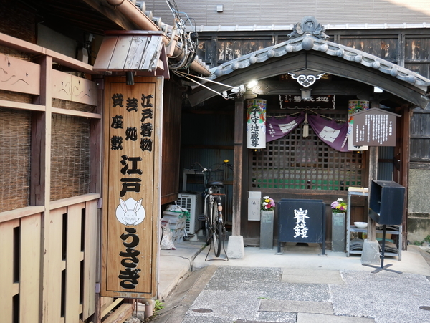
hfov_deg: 35.5
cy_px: 162
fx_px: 671
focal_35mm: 54
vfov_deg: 27.1
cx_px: 215
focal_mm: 27
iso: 500
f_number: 4.6
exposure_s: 1/60
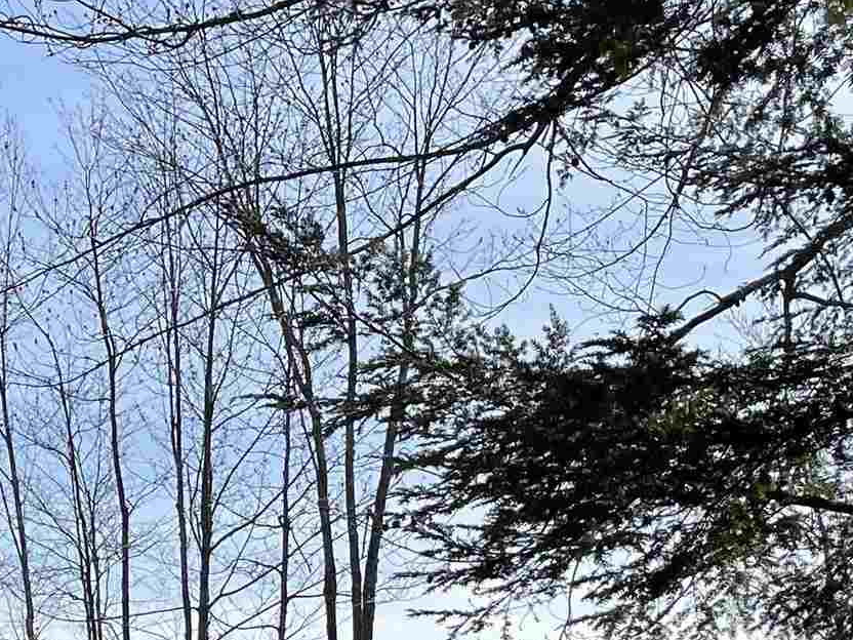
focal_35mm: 96
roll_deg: +1.0
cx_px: 156
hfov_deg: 20.2
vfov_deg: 14.4
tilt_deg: -0.4
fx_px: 2366
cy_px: 943
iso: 32
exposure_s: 1/3205
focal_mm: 4.2
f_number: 1.6
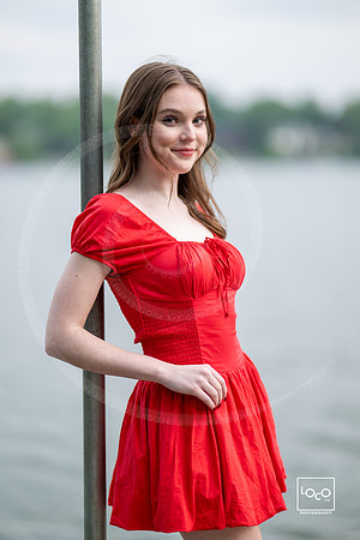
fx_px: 1275
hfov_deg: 16.1
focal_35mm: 85
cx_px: 180
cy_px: 270
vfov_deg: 23.9
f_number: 1.2
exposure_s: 1/200
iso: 80
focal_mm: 85
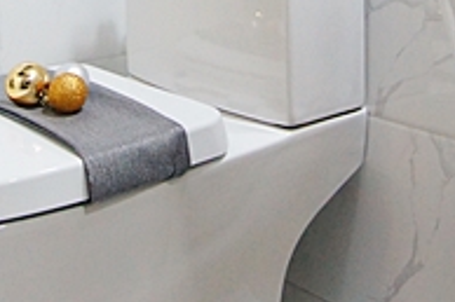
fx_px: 783
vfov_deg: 19.1
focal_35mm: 62
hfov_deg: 32.4
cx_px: 202
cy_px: -157
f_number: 3.5
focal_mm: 10
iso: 800
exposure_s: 1/50
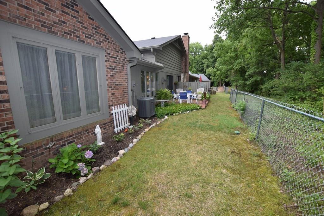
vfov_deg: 77.4
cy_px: 108
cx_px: 162
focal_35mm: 15
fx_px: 135
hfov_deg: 100.4
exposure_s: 1/250
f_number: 8
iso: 400
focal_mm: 10
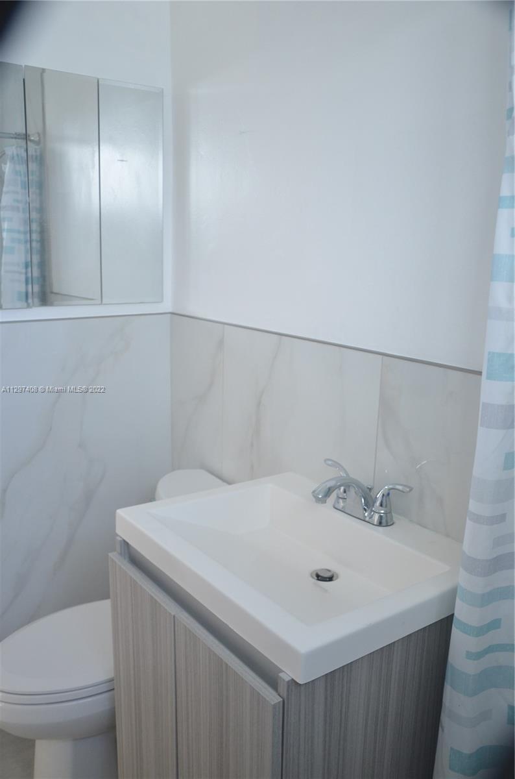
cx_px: 258
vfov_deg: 59.6
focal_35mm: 32
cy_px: 390
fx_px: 679
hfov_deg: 41.5
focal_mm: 21
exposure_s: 1/60
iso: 720
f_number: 4
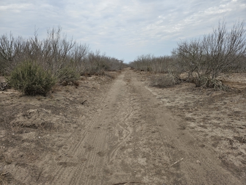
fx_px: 171
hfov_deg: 71.6
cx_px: 123
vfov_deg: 56.8
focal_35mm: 24
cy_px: 92
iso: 50
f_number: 1.8
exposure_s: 1/1567
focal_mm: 5
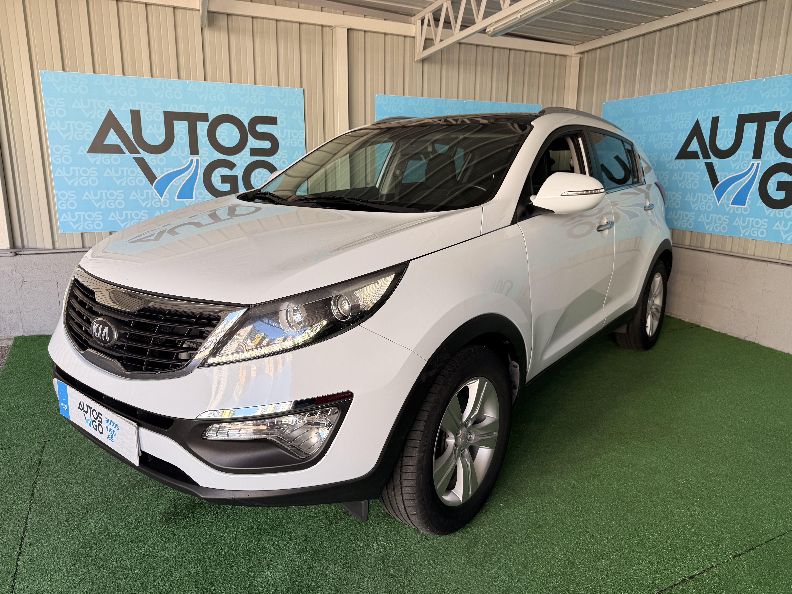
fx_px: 549
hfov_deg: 71.6
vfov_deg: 56.8
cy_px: 297
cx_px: 396
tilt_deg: -11.6
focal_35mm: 24
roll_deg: -0.8
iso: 64
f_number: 1.78
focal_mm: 6.76
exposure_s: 1/182
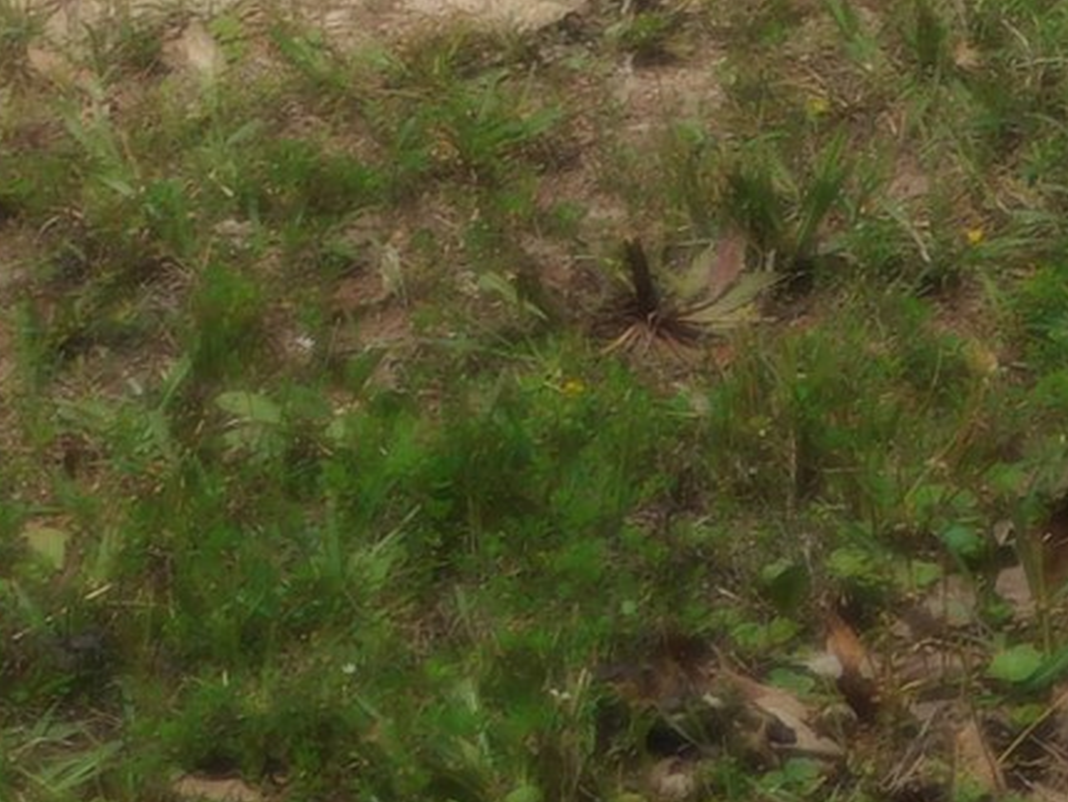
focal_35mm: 314
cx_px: 1433
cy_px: -139
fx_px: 9693
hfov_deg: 6.3
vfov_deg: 4.7
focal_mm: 11.7
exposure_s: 1/1500
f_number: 4.2
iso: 125
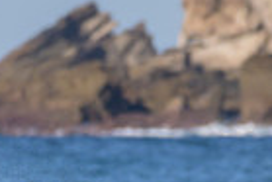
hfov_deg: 0.7
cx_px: 17
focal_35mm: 2858
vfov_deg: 0.5
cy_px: 356
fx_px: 21616
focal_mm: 500
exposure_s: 1/2000
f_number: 5.6
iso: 180
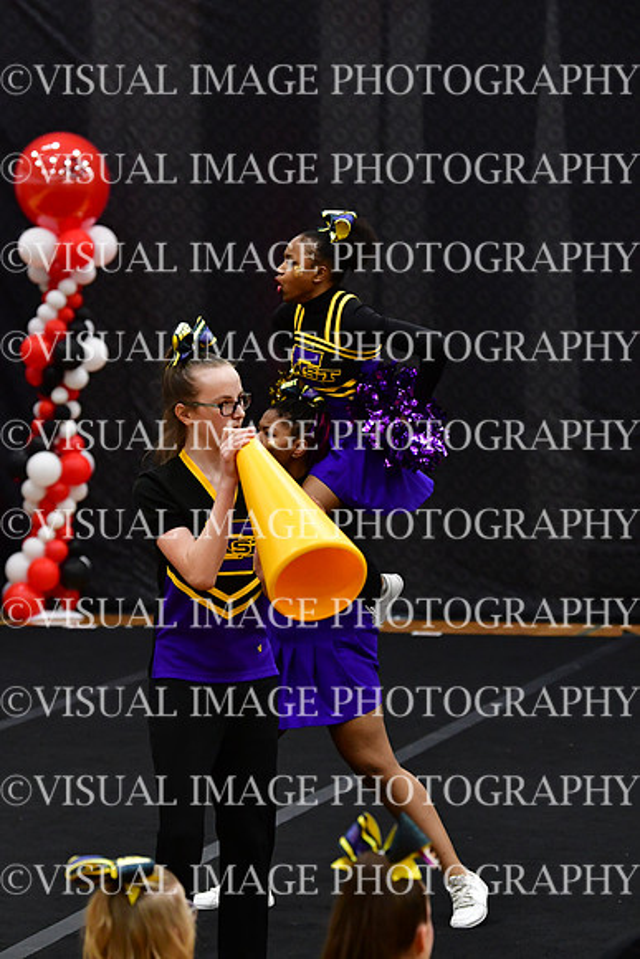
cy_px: 480
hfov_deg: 7.0
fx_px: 5196
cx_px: 320
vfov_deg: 10.5
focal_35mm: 195
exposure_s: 1/500
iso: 4000
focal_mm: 130
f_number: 4
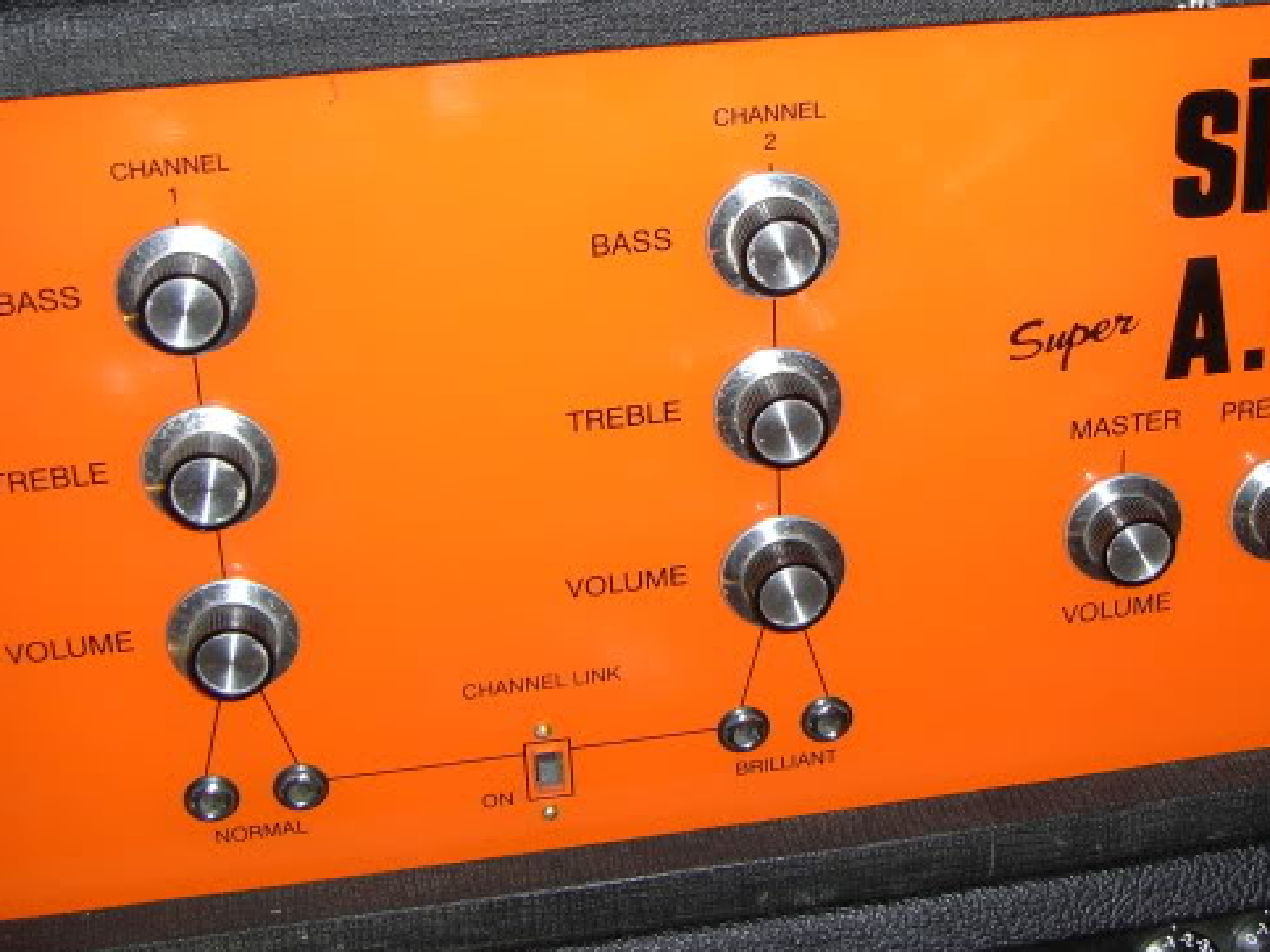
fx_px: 2311
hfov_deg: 30.4
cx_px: 881
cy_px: 279
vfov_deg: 23.1
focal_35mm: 63
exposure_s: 1/60
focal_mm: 6.3
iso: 100
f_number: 3.4
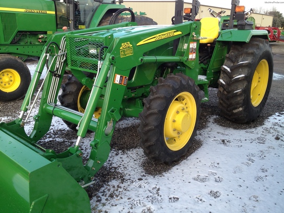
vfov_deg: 40.7
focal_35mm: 35
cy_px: 106
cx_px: 142
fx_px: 287
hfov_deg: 52.6
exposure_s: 1/125
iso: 50
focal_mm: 4.28
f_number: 2.4
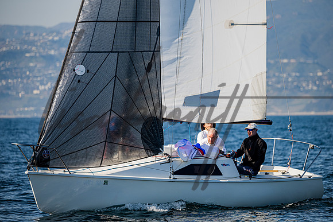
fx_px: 2865
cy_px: 101
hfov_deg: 6.7
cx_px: 175
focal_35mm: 310
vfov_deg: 4.4
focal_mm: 280
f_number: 5.3
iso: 400
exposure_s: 1/2500
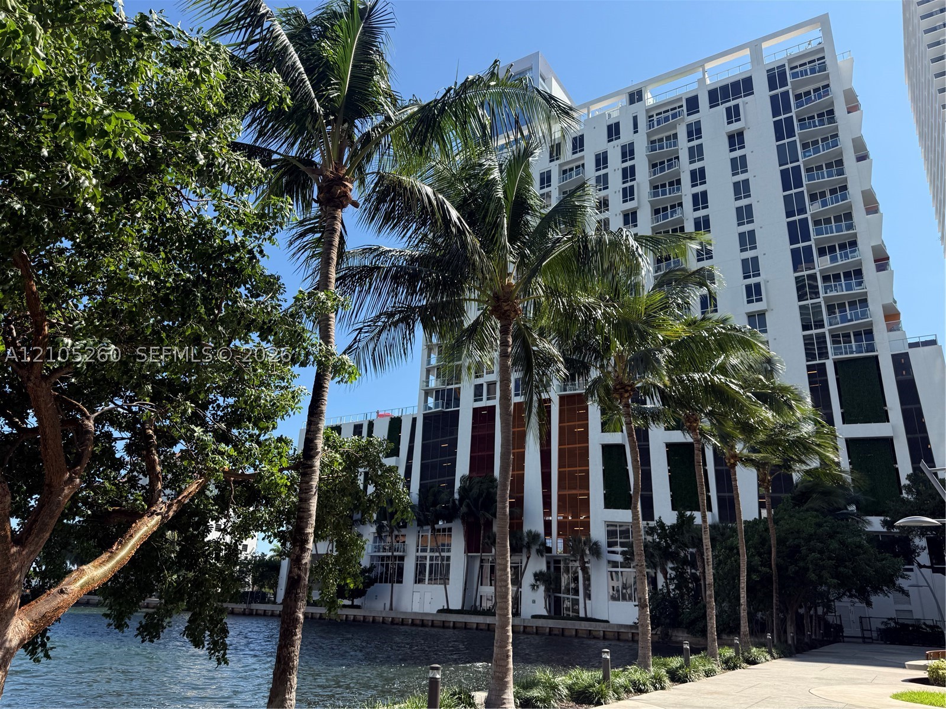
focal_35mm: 24
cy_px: 354
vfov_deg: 56.8
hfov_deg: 71.6
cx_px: 473
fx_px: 656
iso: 80
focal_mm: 6.76
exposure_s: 1/4405
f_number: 1.78
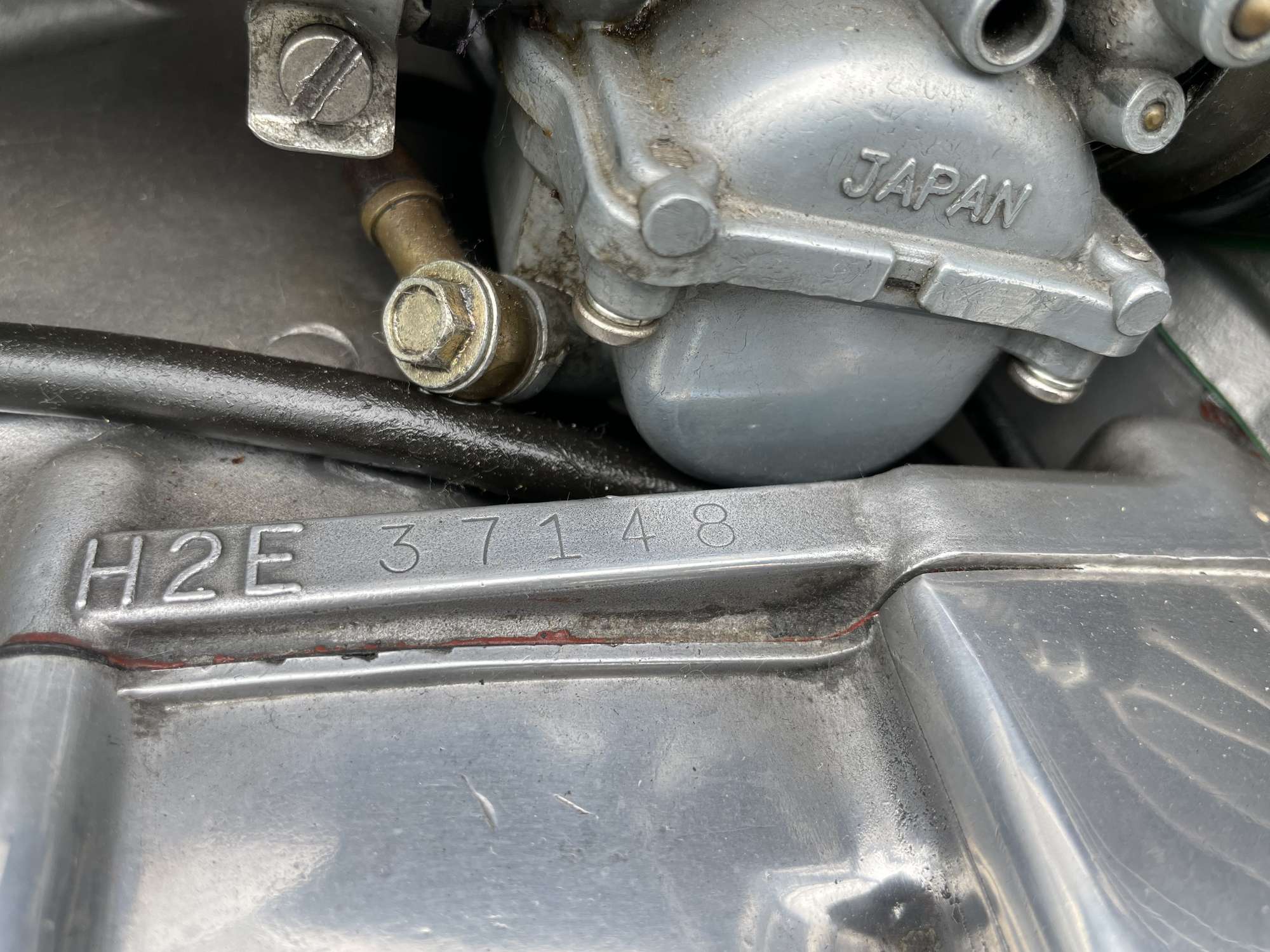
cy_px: 476
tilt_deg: -43.7
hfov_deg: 67.3
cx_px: 635
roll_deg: -21.5
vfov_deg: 53.1
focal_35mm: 26
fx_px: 954
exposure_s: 1/387
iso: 32
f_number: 1.6
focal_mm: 4.2
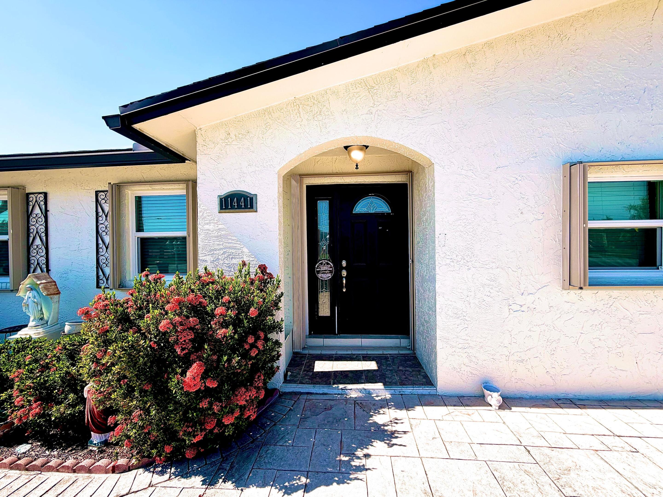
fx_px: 268
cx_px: 332
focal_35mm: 14
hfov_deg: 102.1
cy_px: 248
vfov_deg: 85.7
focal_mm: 2.22
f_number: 2.2
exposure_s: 1/770
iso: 25
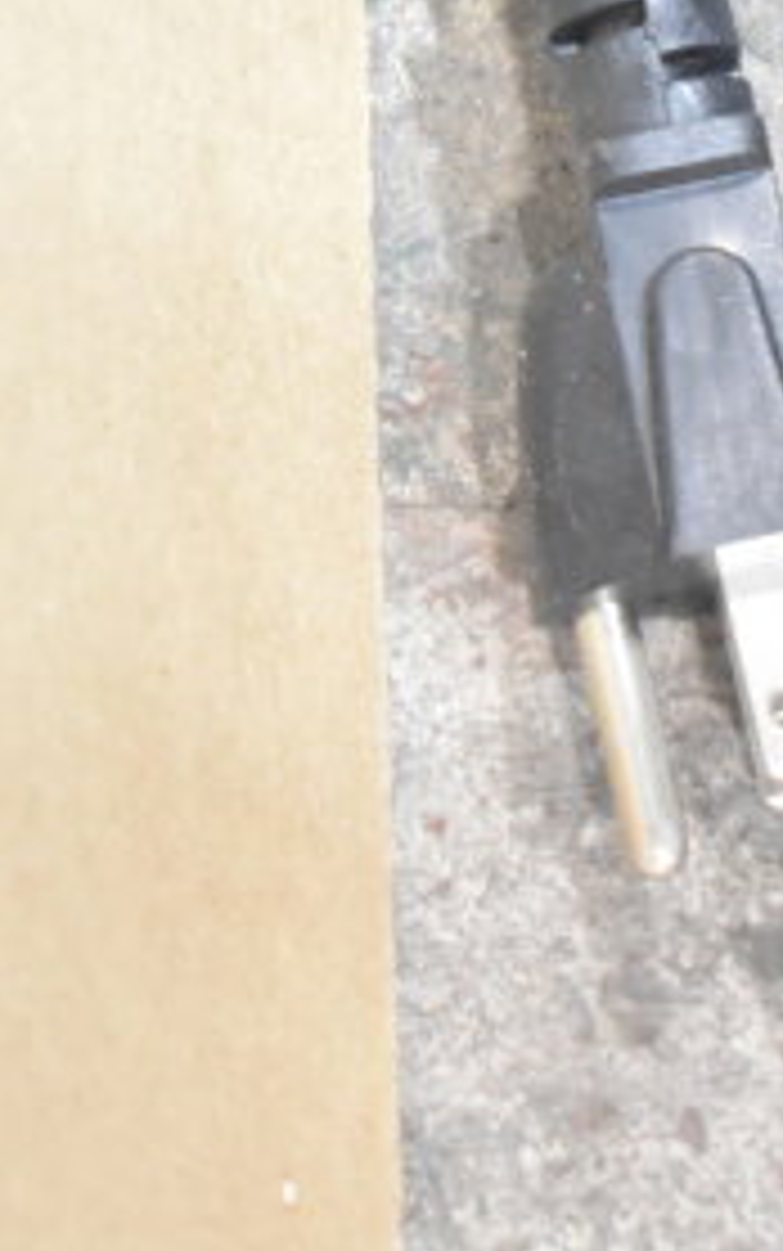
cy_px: -794
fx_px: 6856
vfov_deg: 10.0
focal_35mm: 201
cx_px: 504
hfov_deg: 6.5
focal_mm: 40
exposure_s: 1/60
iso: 6400
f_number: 4.8
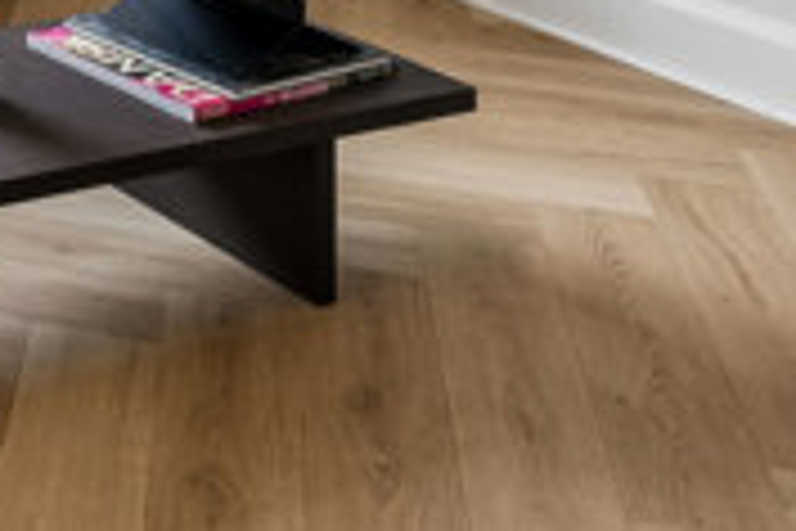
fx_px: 1901
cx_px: -571
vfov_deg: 12.9
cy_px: -659
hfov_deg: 19.0
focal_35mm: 86
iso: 250
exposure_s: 1/30
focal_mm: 19
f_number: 8
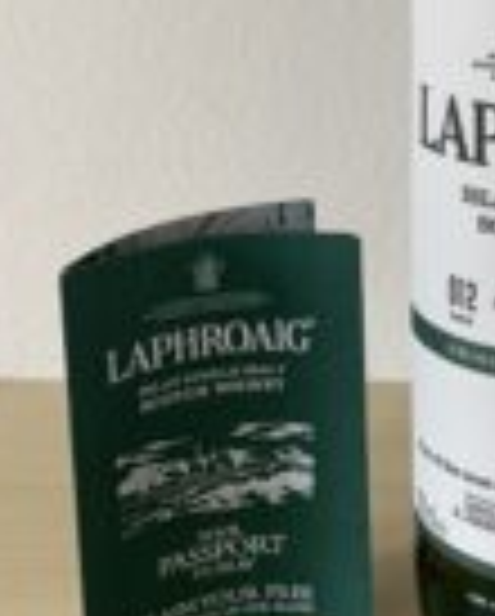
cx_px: 616
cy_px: -49
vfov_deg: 24.1
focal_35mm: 74
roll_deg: +0.2
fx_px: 1352
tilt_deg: -7.1
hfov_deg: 19.4
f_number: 1.8
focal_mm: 4.25
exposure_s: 1/60
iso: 100
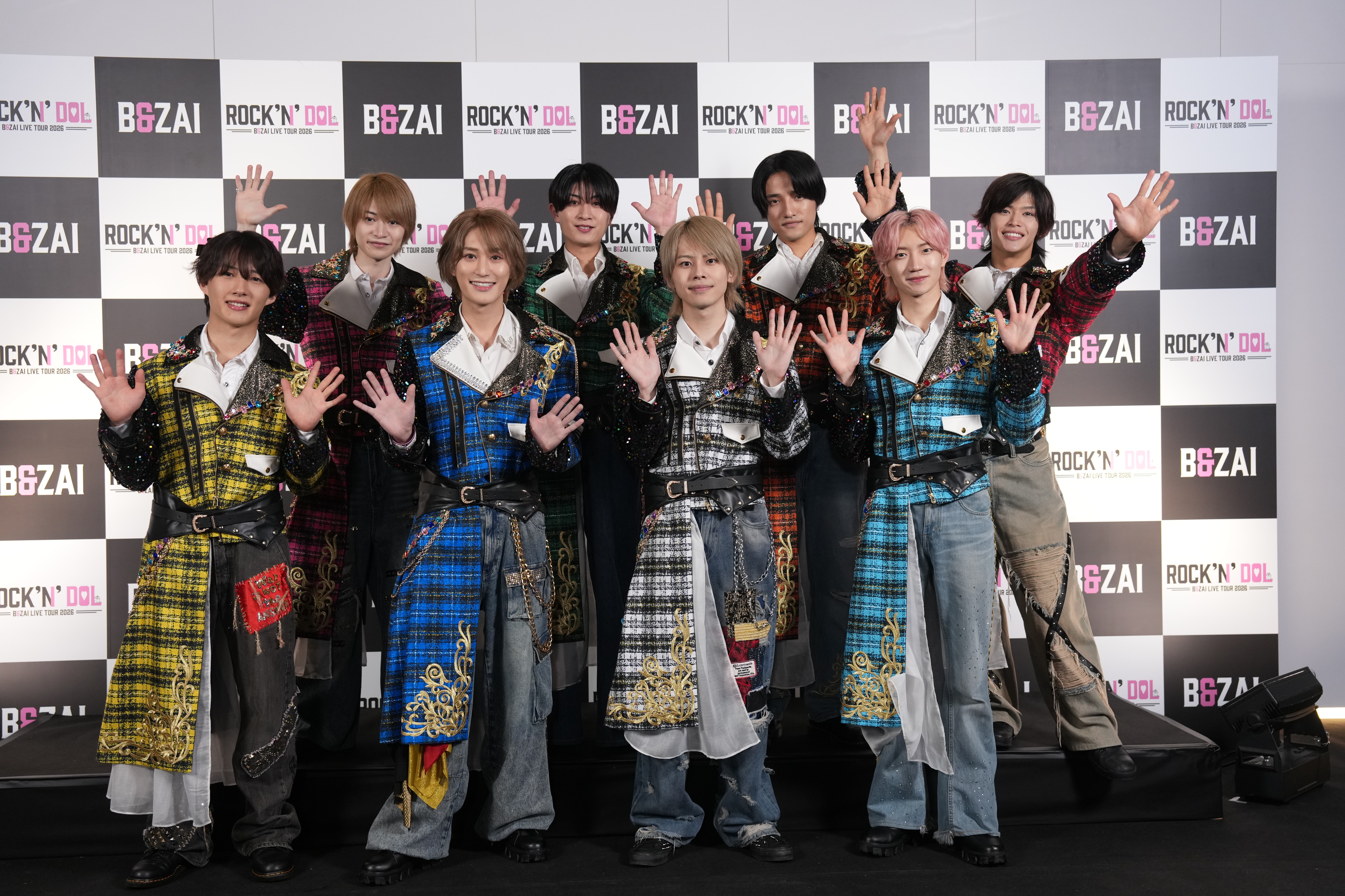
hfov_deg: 47.4
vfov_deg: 32.6
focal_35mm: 41
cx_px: 672
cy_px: 448
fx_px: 1532
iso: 1600
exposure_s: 1/160
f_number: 3.5
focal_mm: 41
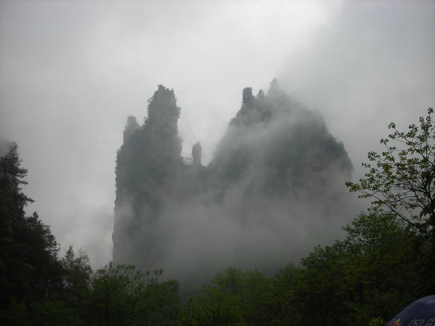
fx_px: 478
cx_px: 218
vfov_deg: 37.7
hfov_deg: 49.0
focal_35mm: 38
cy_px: 163
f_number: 3.2
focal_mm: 6.3
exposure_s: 1/143
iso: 50
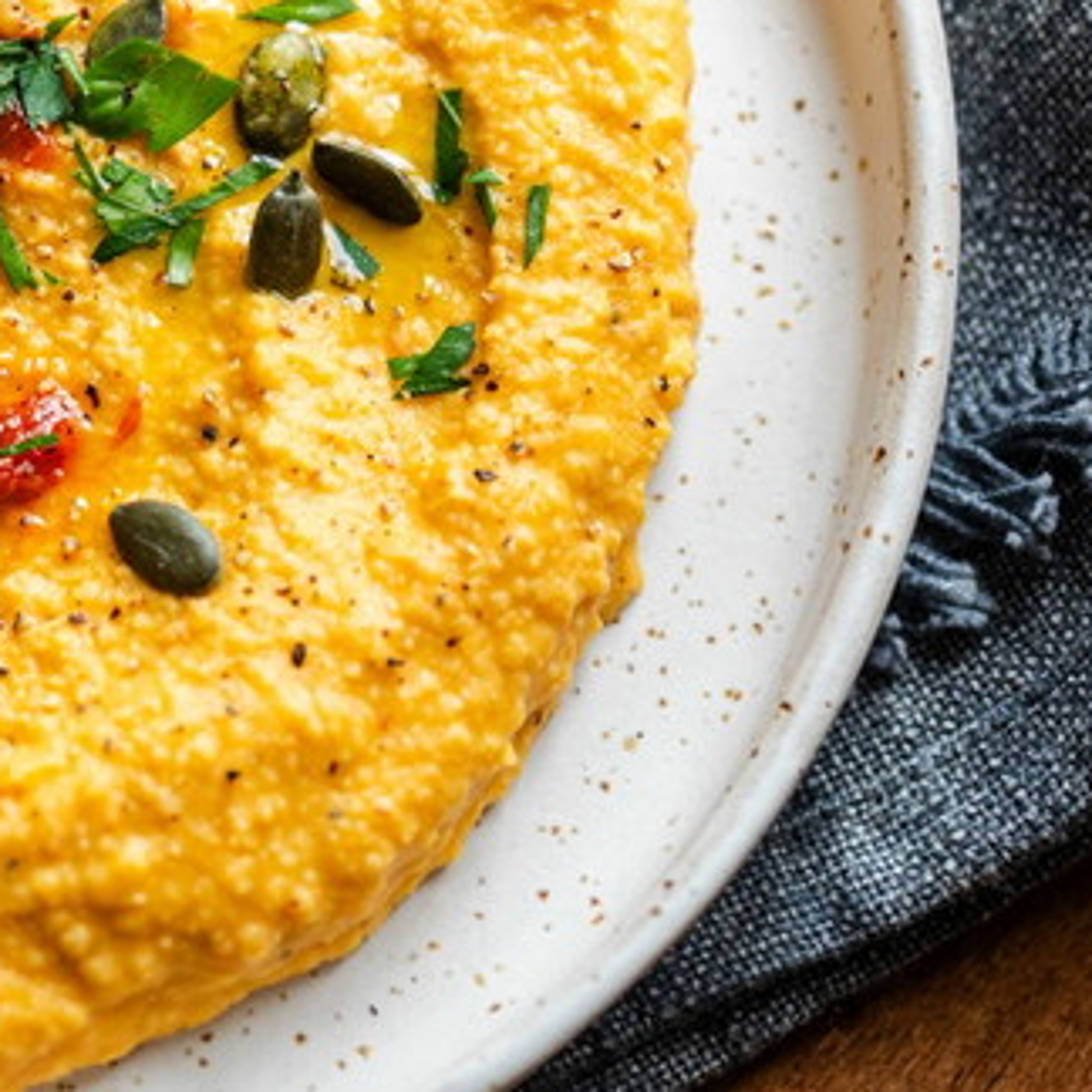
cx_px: 89
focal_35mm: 157
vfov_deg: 11.1
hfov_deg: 11.1
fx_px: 5603
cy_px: 324
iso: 1000
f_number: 2.8
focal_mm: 50
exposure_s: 1/160
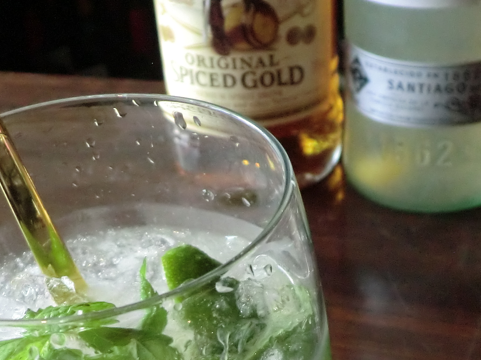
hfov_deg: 30.7
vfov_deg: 22.6
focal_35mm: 63
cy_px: 332
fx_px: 875
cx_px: 257
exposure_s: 1/60
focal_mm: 4.7
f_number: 2.8
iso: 400
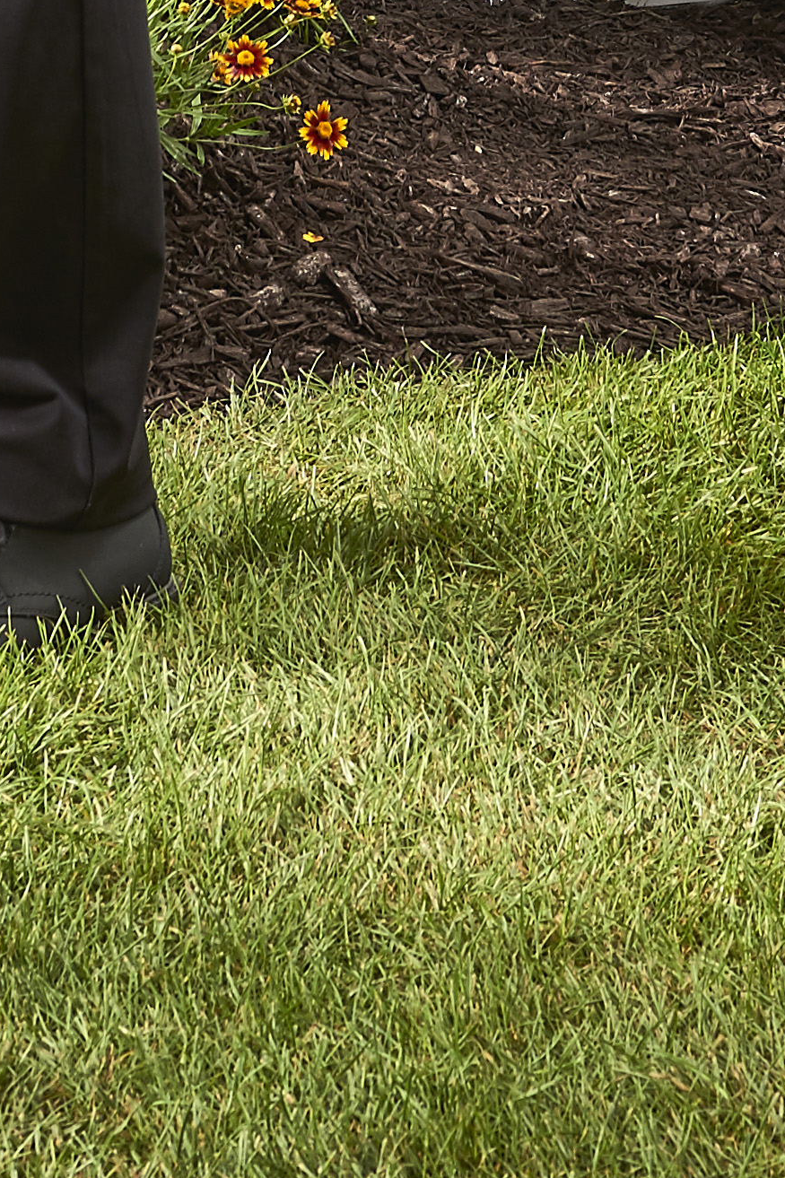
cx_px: 378
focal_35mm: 178
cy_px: -846
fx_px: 5823
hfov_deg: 7.7
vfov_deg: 10.9
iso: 100
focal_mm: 32
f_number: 6.3
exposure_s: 1/100
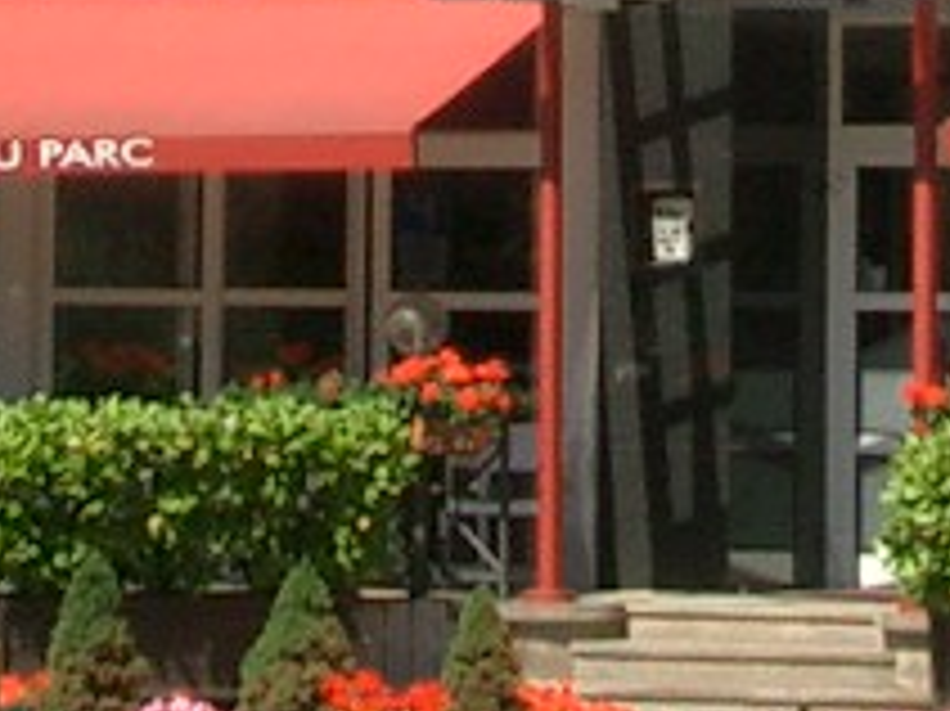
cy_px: -706
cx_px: 554
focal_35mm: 297
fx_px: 8146
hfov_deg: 6.7
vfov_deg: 4.9
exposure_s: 1/400
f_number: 5
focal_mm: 8.2
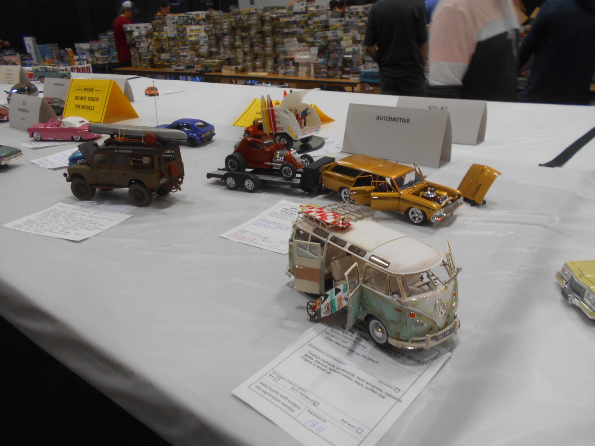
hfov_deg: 67.3
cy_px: 223
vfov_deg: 53.1
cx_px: 298
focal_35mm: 26
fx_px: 447
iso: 200
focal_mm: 4.6
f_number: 3.2
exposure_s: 1/30
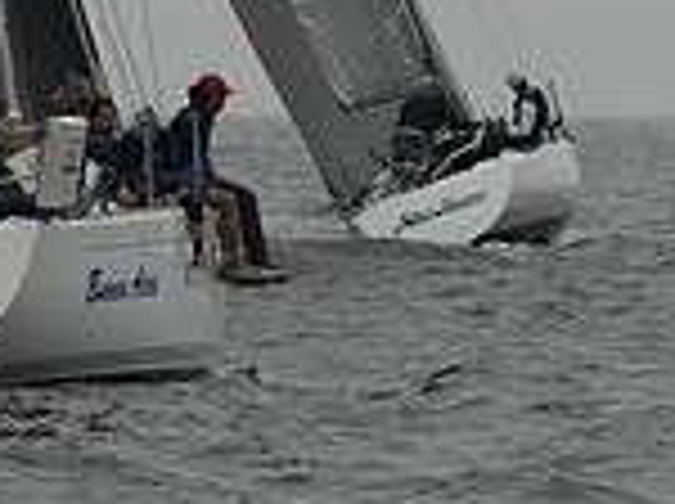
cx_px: 71
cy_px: -254
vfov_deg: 1.5
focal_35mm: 963
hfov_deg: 2.1
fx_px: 18748
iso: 250
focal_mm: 190
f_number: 5.6
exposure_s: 1/4000
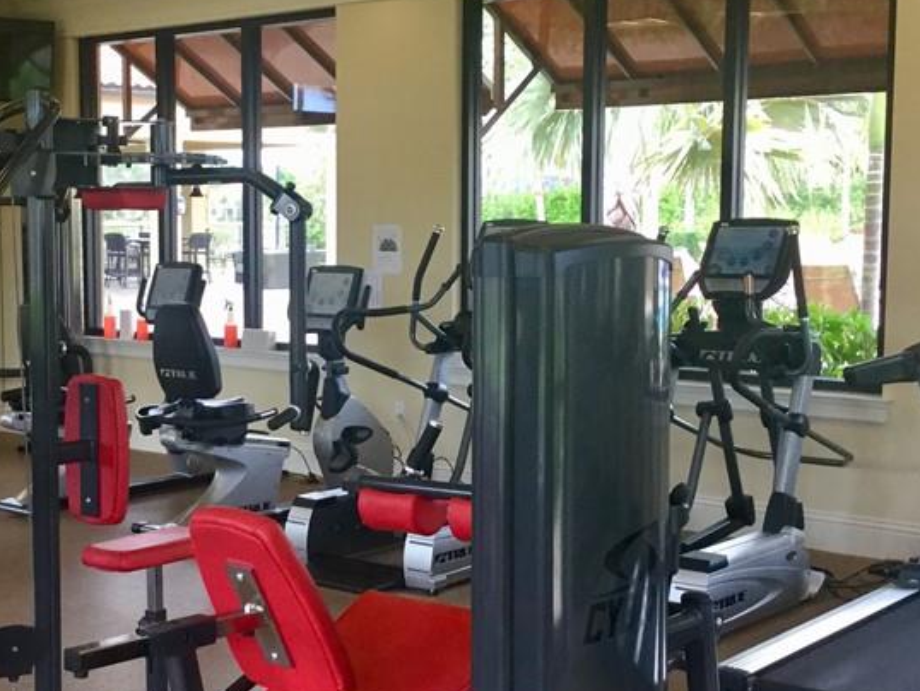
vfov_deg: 24.8
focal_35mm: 59
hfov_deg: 32.5
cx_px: 351
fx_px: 1569
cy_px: 359
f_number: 2.4
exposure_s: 1/30
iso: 40
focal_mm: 3.3
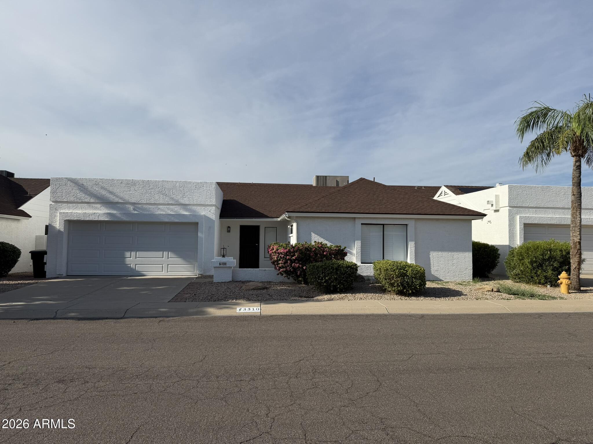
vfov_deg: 56.8
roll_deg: -0.1
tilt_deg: +2.5
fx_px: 411
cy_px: 222
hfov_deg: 71.6
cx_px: 296
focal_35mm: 24
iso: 80
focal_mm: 6.76
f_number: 1.78
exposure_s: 1/6711
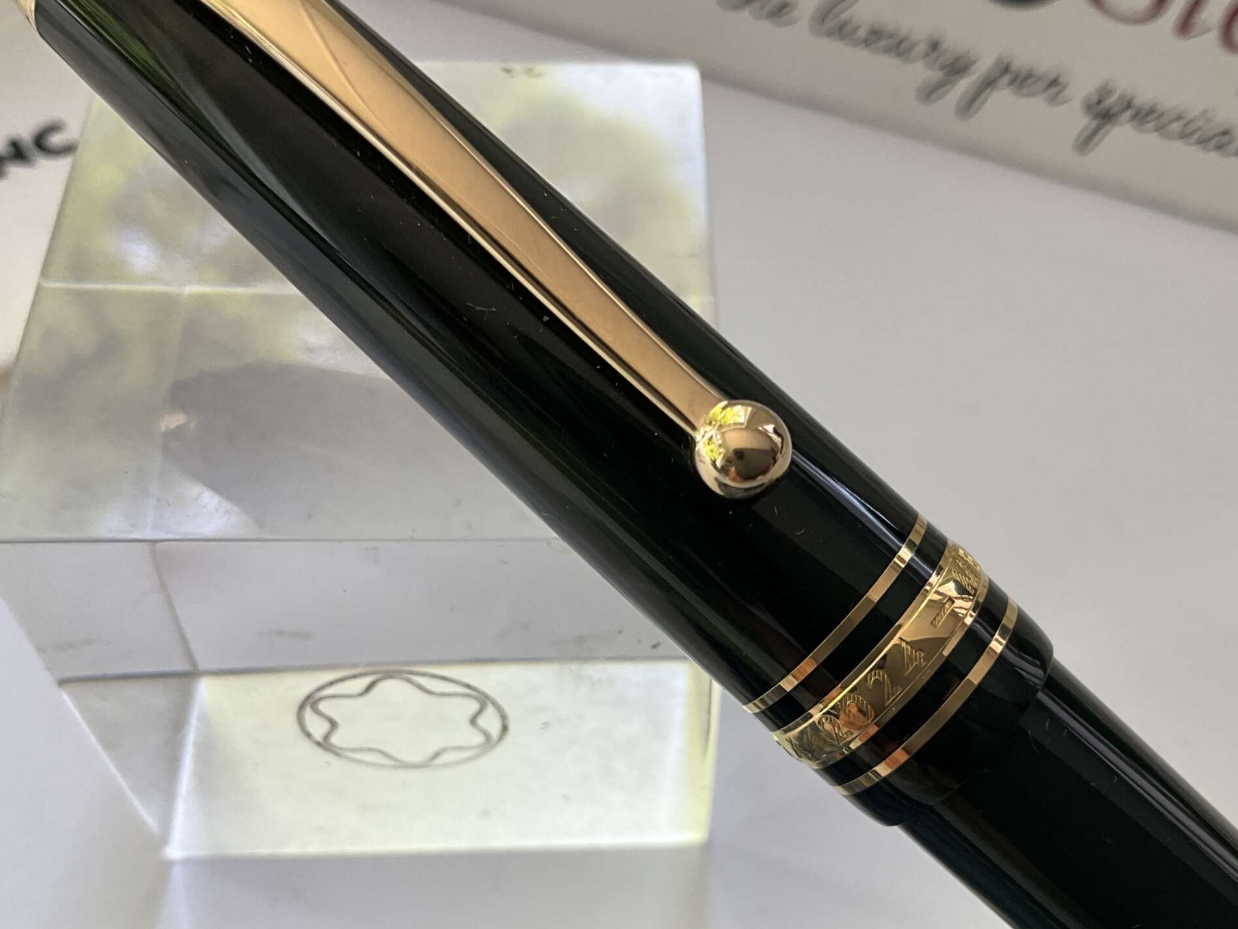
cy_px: 592
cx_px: 745
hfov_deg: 47.6
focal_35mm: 39
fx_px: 1395
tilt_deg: -57.1
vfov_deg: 36.6
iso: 40
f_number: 1.8
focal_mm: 3
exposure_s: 1/122
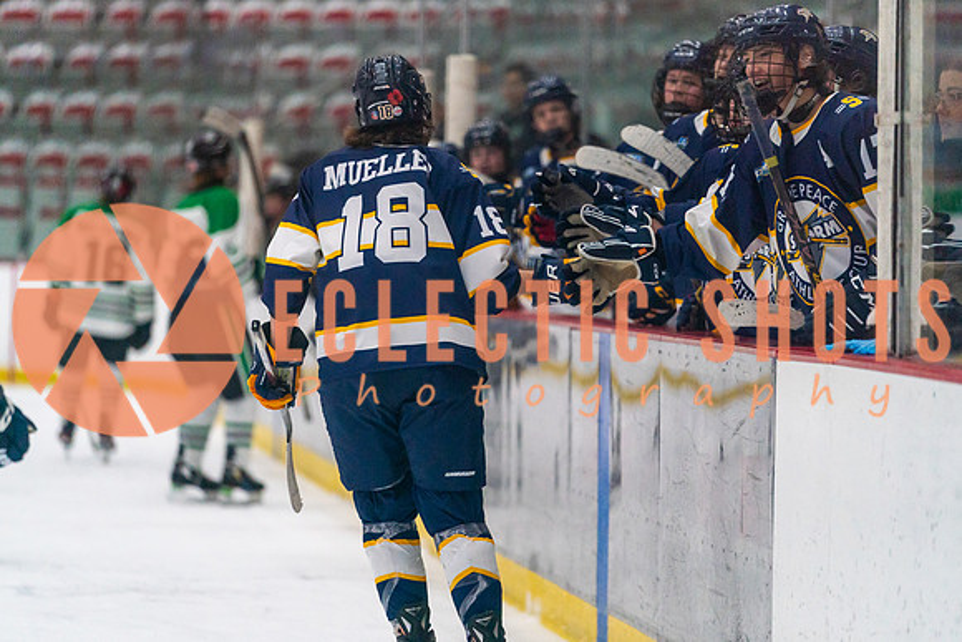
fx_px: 5902
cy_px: 321
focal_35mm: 221
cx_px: 481
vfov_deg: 6.2
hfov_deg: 9.3
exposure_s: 1/1600
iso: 4000
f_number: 2.8
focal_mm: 200
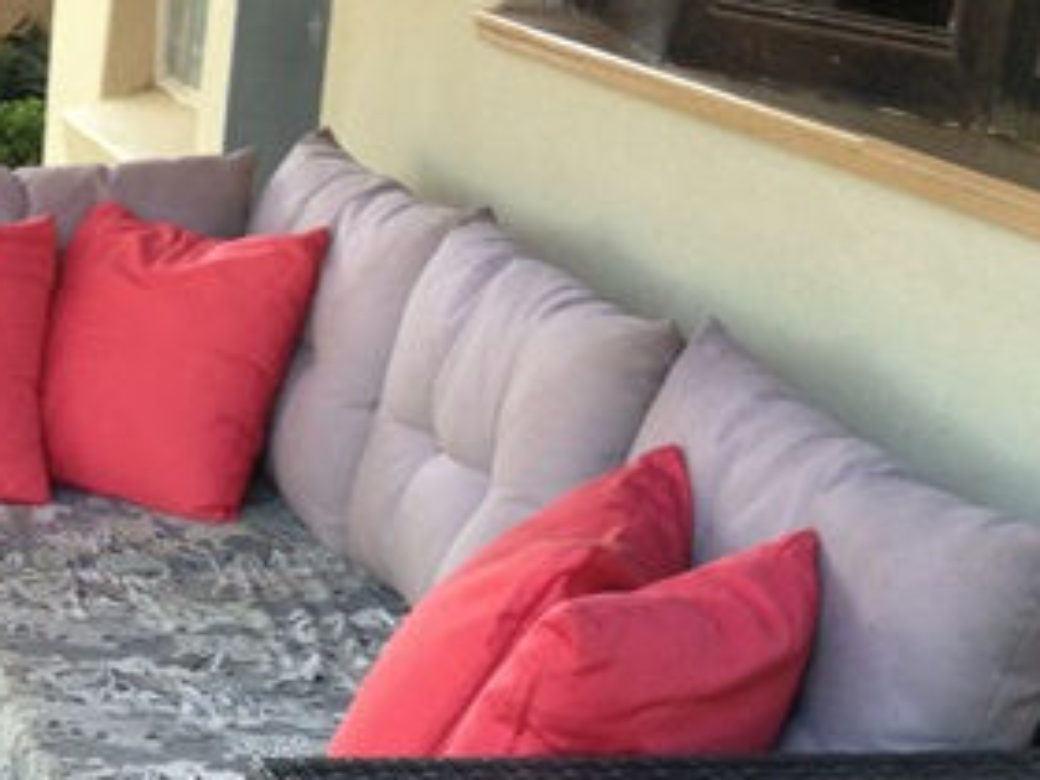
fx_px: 3004
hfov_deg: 18.5
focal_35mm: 100
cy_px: 839
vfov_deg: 14.5
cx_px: -260
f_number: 2.4
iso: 80
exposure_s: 1/30
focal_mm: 4.28
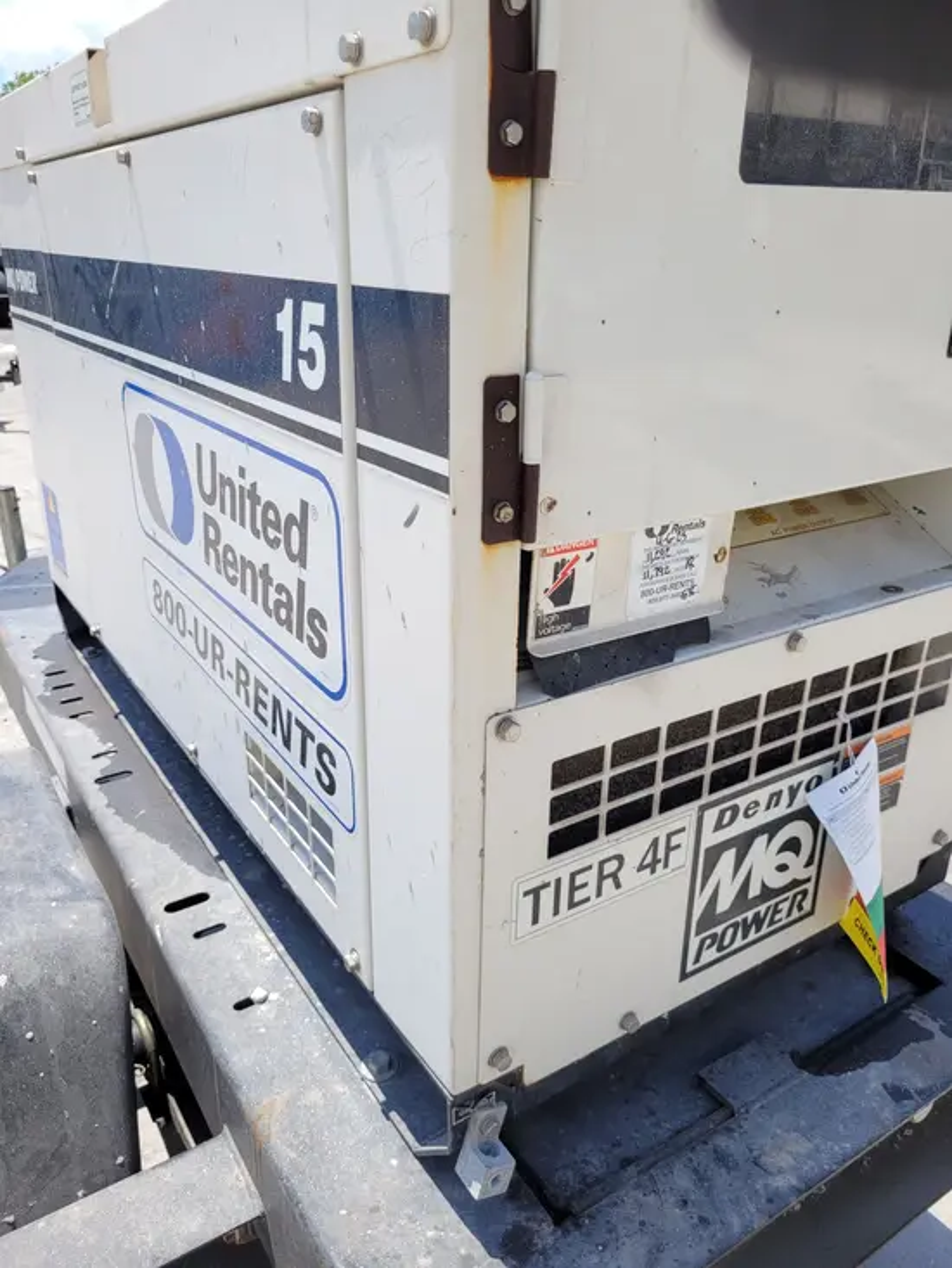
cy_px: 634
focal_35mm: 26
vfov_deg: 67.3
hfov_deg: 53.1
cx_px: 476
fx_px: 953
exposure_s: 1/1476
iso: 40
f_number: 1.8
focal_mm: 5.4
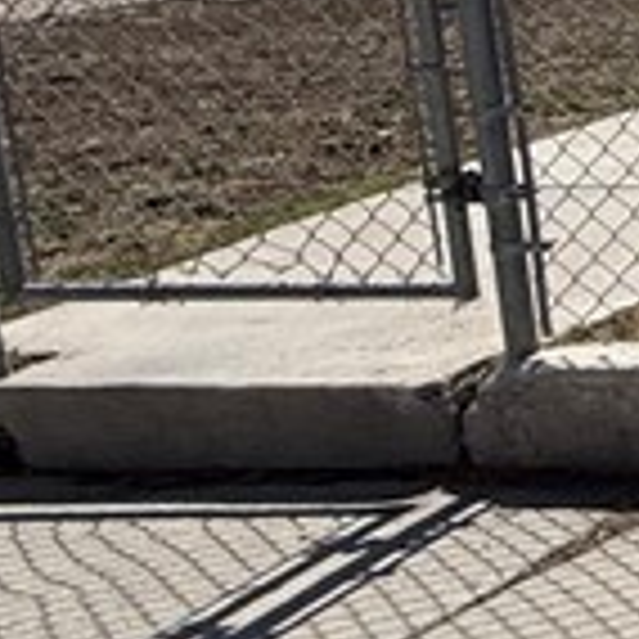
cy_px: 90
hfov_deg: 9.8
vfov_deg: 19.2
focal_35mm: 89
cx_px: 2192
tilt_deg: -8.3
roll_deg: -1.2
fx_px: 1859
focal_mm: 2.22
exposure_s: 1/2320
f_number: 2.2
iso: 50
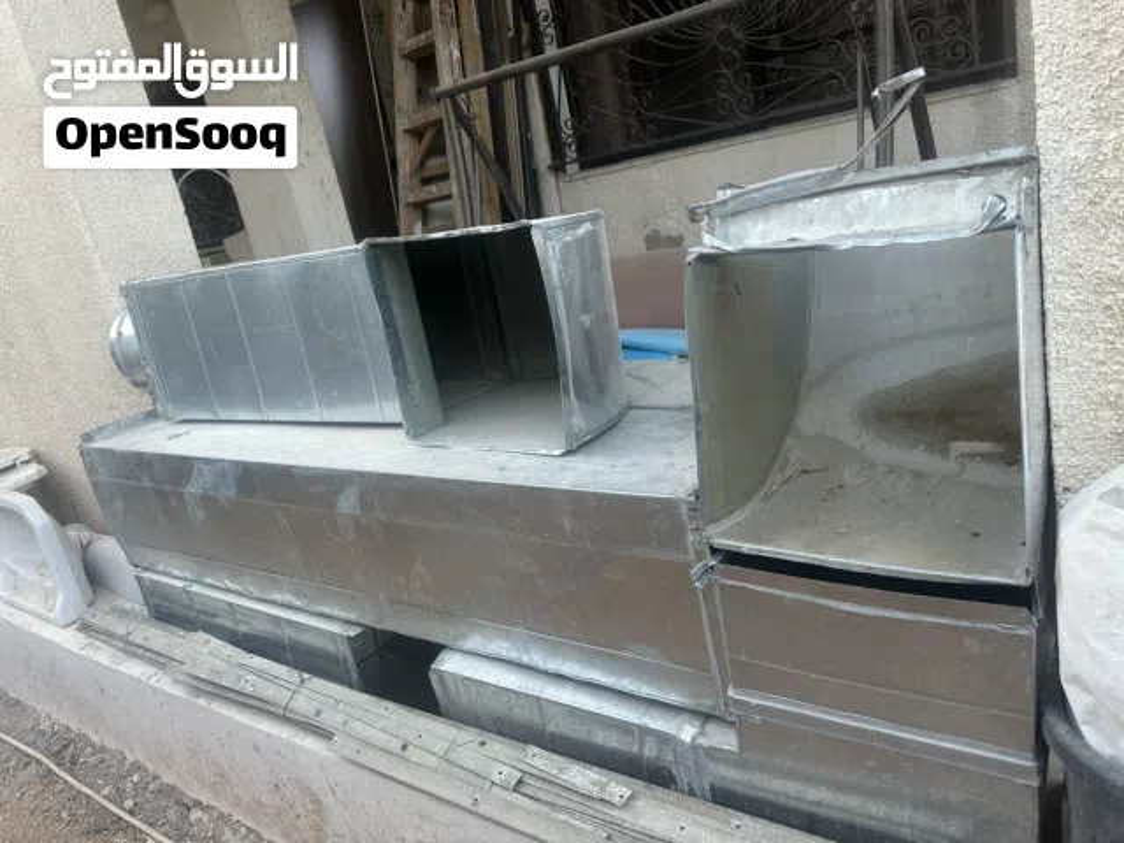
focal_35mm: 24
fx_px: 779
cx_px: 562
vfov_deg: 56.8
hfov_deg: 71.6
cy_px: 422
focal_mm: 6.86
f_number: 1.78
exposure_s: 1/121
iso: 100
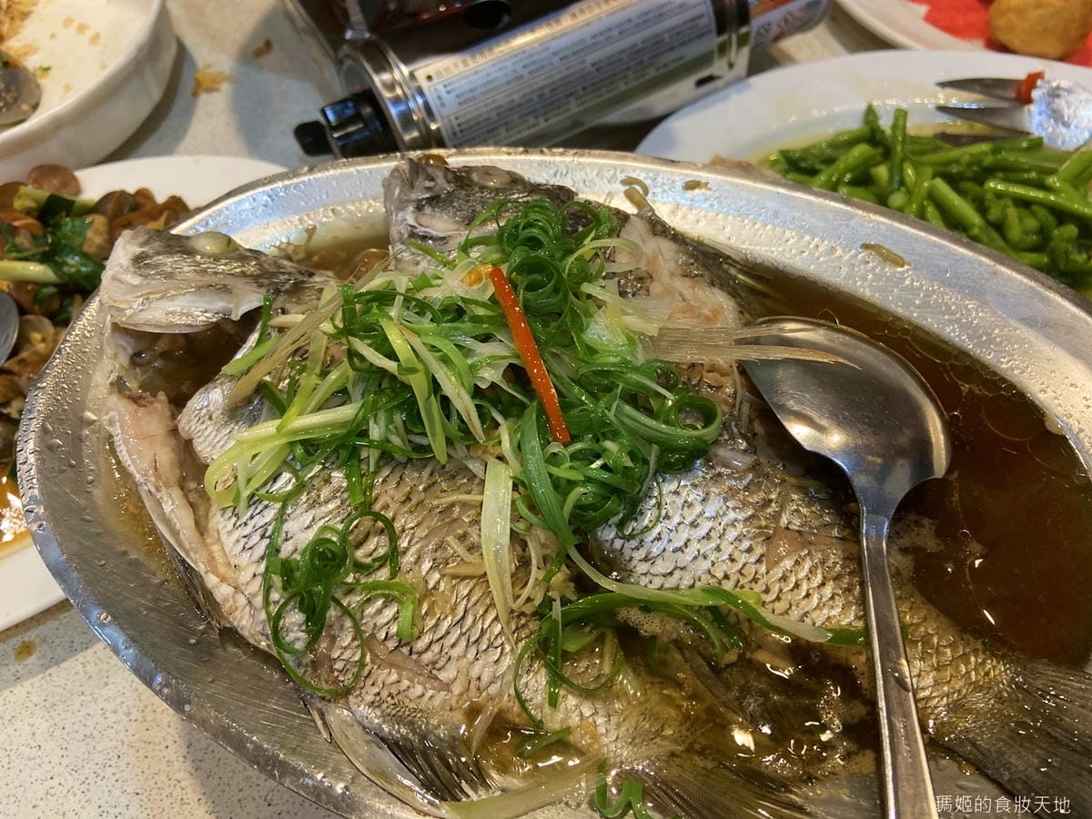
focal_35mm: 26
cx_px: 546
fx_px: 820
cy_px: 410
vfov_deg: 53.1
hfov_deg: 67.3
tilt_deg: -56.4
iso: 200
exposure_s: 1/60
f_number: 1.8
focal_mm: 4.25
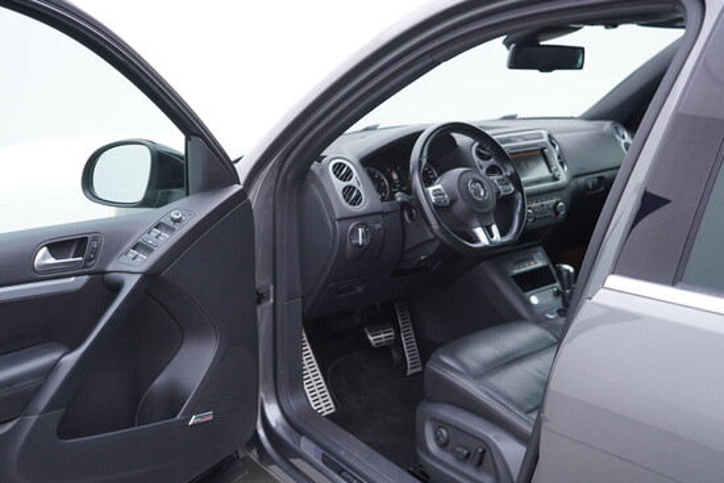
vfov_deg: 36.9
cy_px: 242
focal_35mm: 36
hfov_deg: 53.1
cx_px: 362
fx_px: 724
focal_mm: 24
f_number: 2.8
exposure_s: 1/40
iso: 125
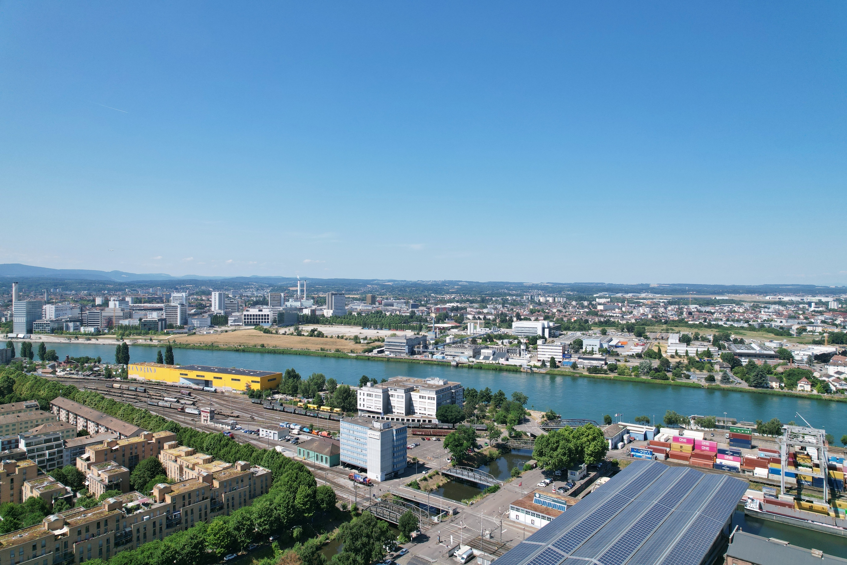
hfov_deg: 78.6
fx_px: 518
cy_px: 282
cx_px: 424
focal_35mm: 22
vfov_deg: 57.2
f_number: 2.8
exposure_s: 1/2000
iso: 110
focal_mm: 8.38
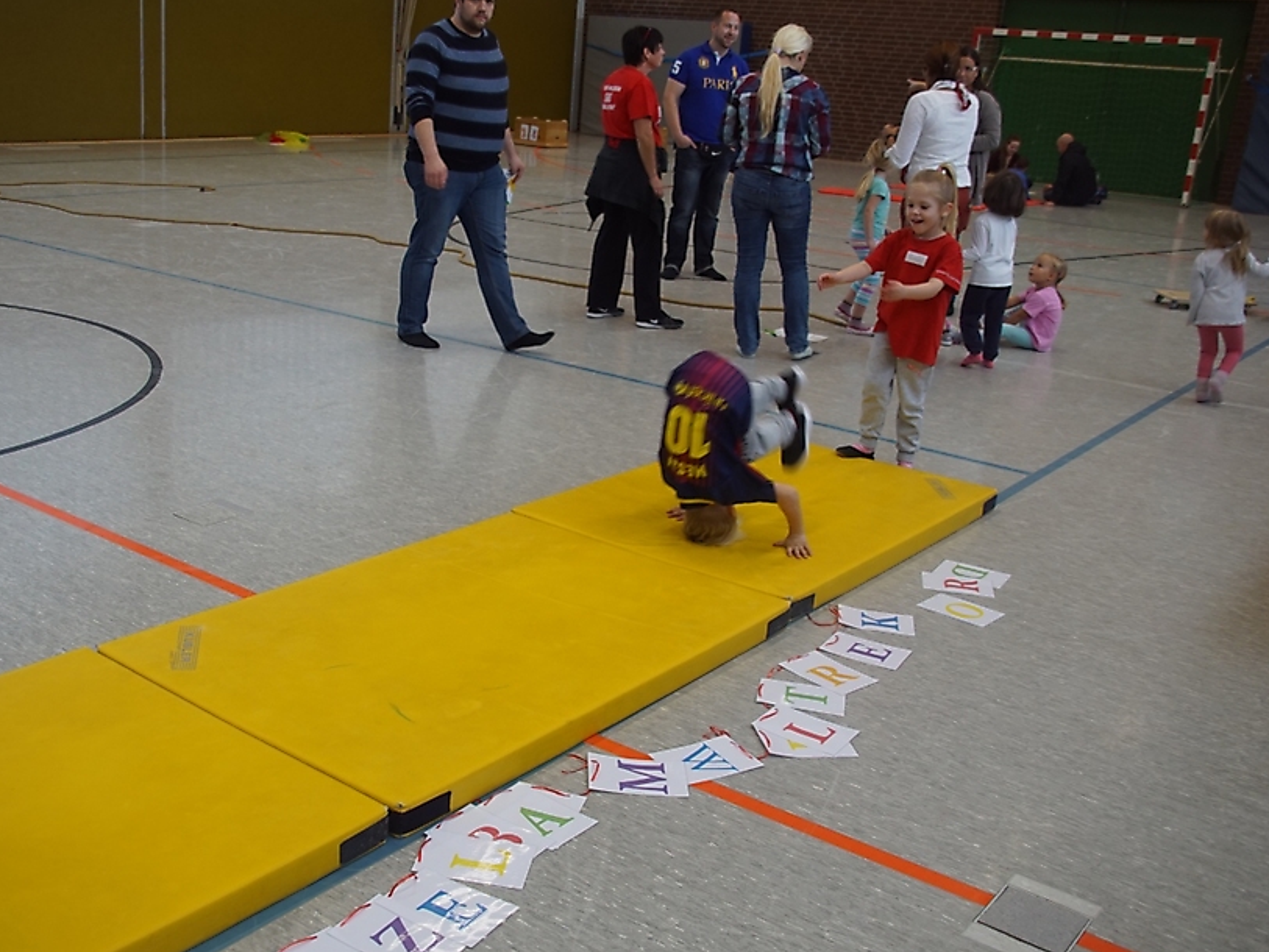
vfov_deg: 36.8
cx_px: 549
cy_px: 451
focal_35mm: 39
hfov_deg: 47.7
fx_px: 1430
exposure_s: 1/60
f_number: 4
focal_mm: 22
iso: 400
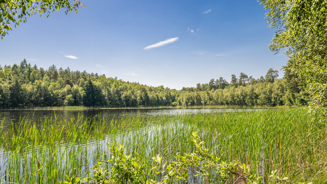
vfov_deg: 39.7
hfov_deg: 65.4
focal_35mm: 29
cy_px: 95
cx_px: 163
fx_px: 255
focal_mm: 28
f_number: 9
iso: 100
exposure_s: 1/320
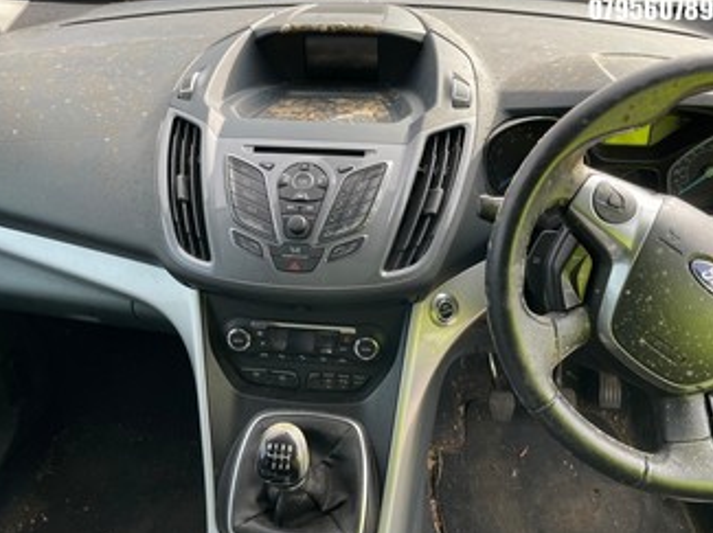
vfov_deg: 49.6
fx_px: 576
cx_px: 362
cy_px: 254
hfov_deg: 63.5
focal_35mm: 28
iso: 32
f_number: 1.6
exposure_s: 1/381
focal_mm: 4.2
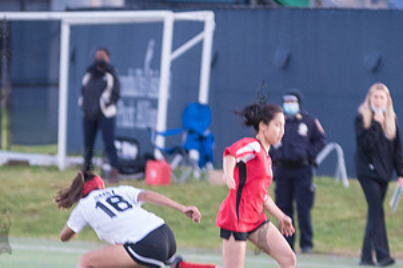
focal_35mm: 578
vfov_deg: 2.4
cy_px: 221
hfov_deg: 3.6
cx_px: 231
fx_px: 6467
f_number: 4
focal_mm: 200
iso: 2000
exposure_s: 1/400
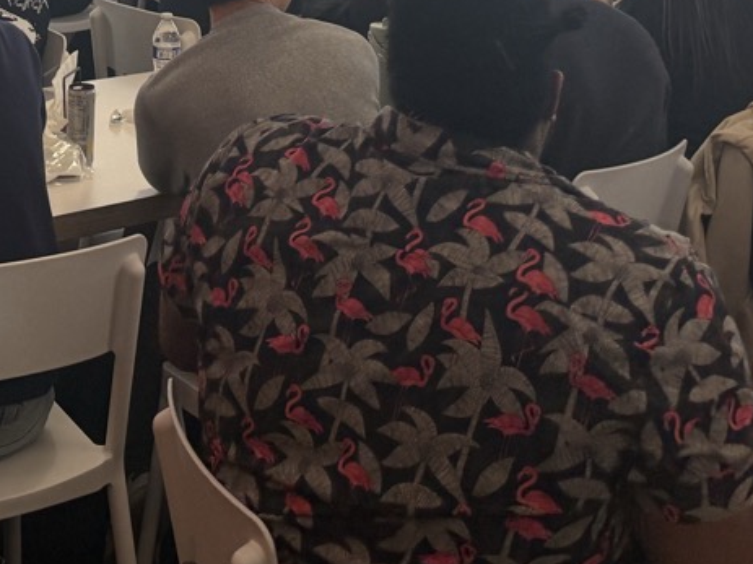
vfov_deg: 15.9
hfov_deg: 23.3
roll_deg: -2.3
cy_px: -349
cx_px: 181
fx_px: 1805
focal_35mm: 83
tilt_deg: +0.7
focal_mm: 6.76
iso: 125
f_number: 1.78
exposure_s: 1/120
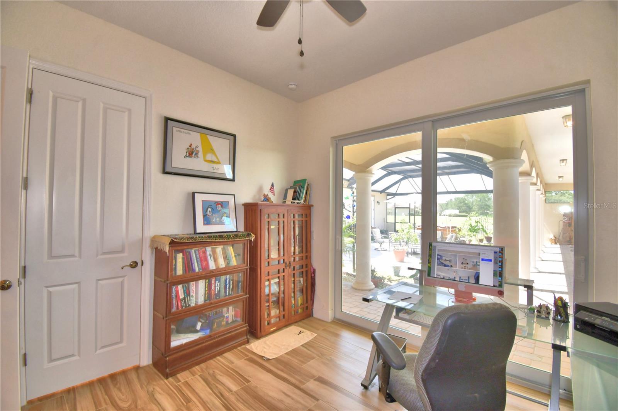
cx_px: 309
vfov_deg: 77.3
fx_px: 257
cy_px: 206
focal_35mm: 15
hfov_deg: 100.4
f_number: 4.5
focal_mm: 10
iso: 200
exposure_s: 1/50
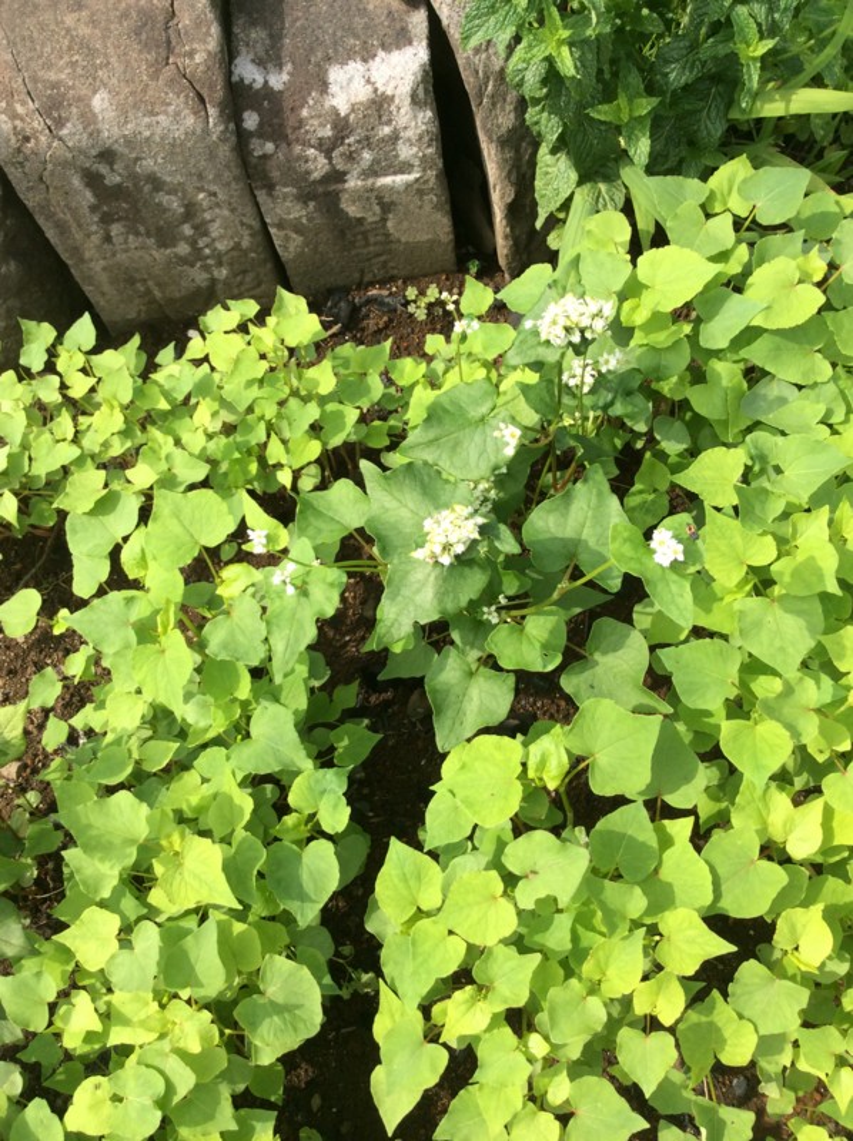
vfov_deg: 56.9
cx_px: 426
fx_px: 1054
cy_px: 570
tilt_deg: -68.4
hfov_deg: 44.1
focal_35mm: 32
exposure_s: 1/805
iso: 32
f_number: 2.4
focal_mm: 3.3
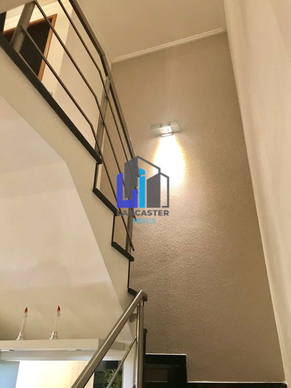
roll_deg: -1.0
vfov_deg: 63.4
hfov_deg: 49.7
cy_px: 194
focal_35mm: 28
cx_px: 146
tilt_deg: +29.5
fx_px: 314
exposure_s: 1/15
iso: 64
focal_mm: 3.99
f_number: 1.8
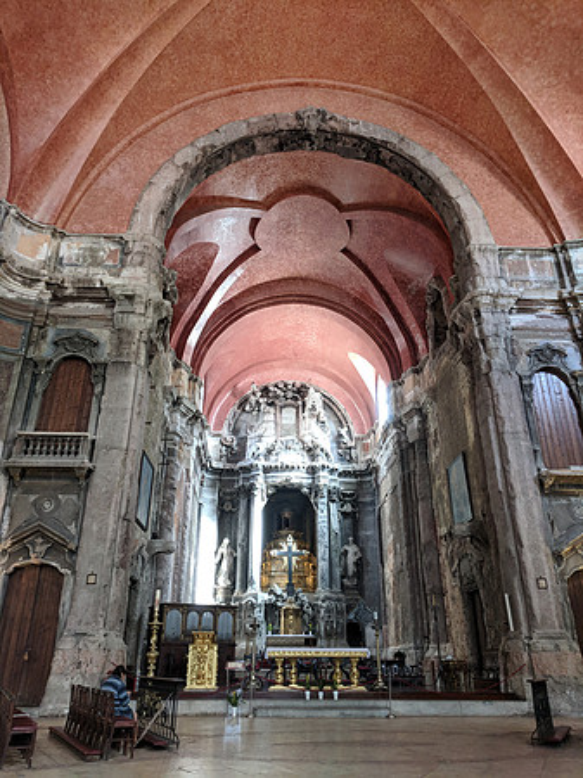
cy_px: 389
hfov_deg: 53.0
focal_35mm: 26
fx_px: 584
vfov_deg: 67.3
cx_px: 292
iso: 582
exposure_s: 1/50
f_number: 2
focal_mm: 4.67
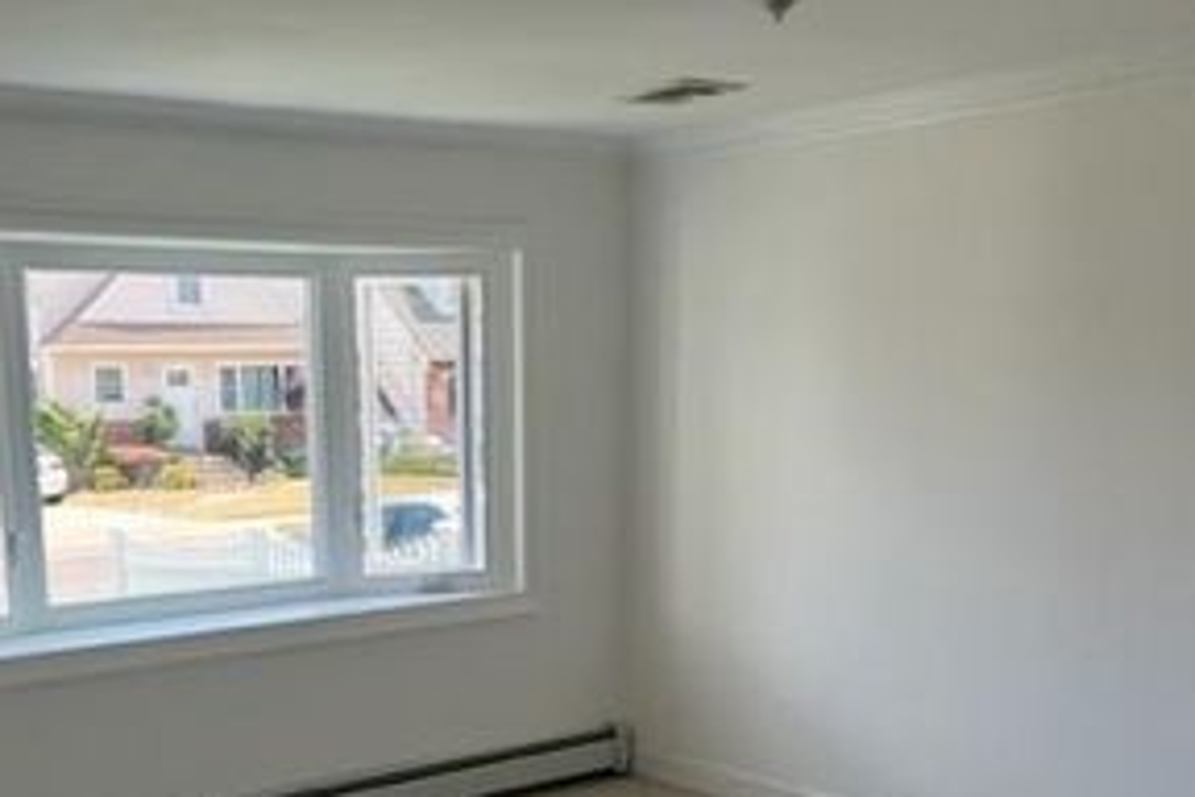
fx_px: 1560
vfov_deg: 27.9
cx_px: 436
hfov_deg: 41.6
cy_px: 675
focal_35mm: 47
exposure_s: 1/330
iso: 50
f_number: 1.5
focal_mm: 5.7
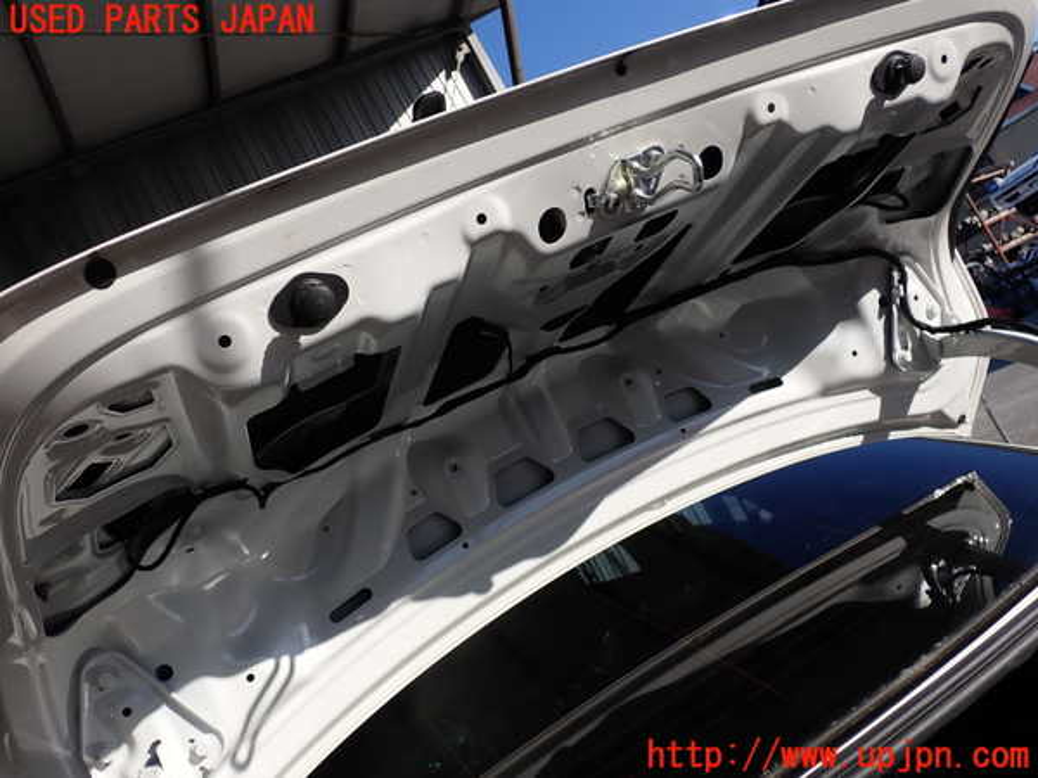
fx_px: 900
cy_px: 389
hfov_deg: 60.0
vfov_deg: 46.8
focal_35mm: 30
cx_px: 519
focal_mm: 5.4
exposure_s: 1/125
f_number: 9
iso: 100
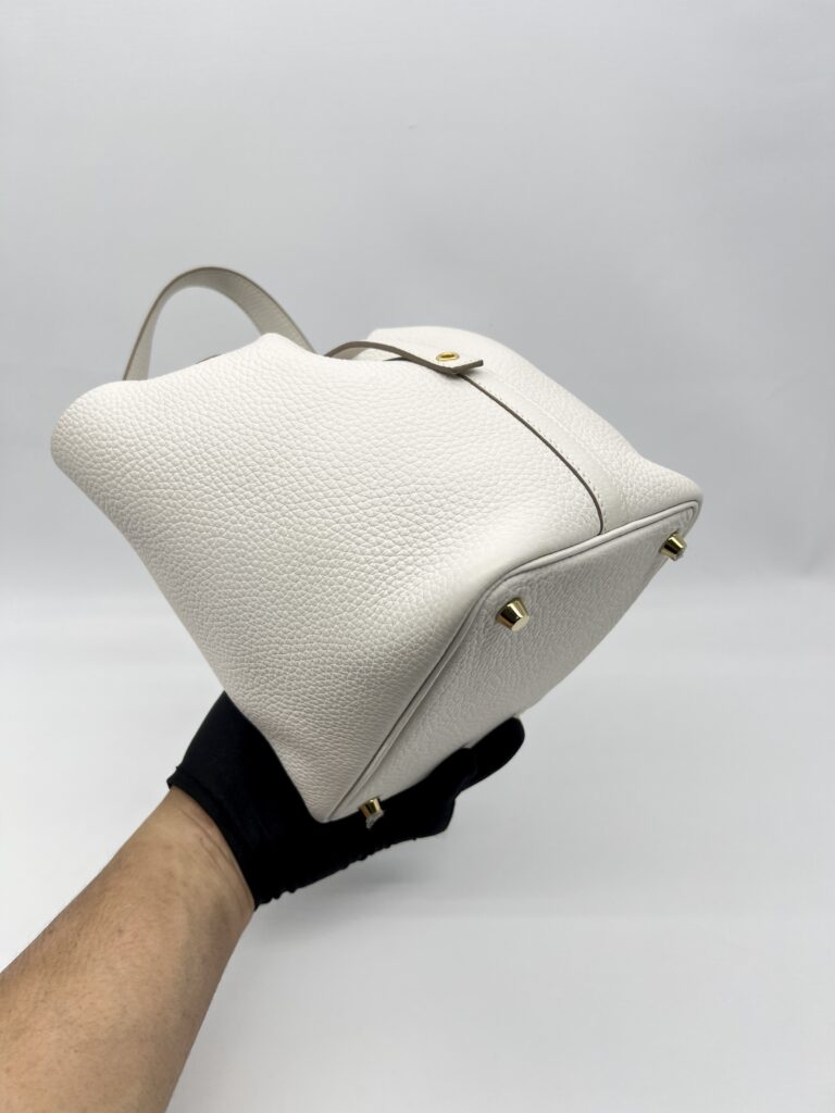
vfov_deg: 67.3
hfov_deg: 53.1
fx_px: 836
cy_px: 556
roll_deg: -0.2
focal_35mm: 26
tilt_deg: -29.8
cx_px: 418
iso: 40
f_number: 1.5
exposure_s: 1/177
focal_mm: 5.7
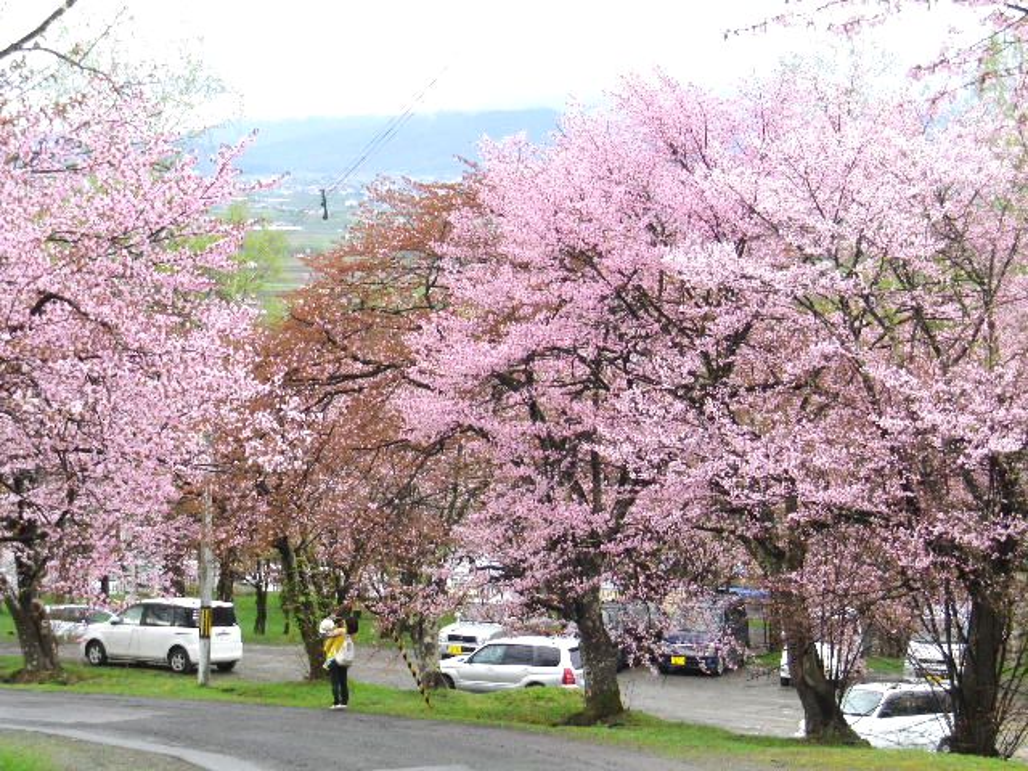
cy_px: 386
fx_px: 3623
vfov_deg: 12.1
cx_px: 514
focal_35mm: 122
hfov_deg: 16.1
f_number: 5.5
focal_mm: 21.6
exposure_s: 1/80
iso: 200
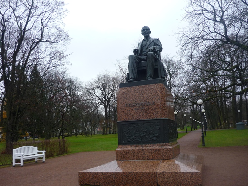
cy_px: 93
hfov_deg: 55.4
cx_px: 124
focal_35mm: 33
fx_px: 236
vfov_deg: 42.9
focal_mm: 5.5
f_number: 2.8
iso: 100
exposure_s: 1/125
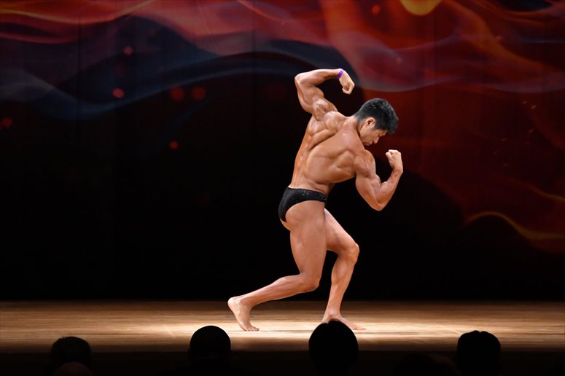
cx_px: 282
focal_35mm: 217
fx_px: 3404
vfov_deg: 6.3
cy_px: 188
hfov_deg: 9.5
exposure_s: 1/400
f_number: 5.6
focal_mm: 145
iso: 4000
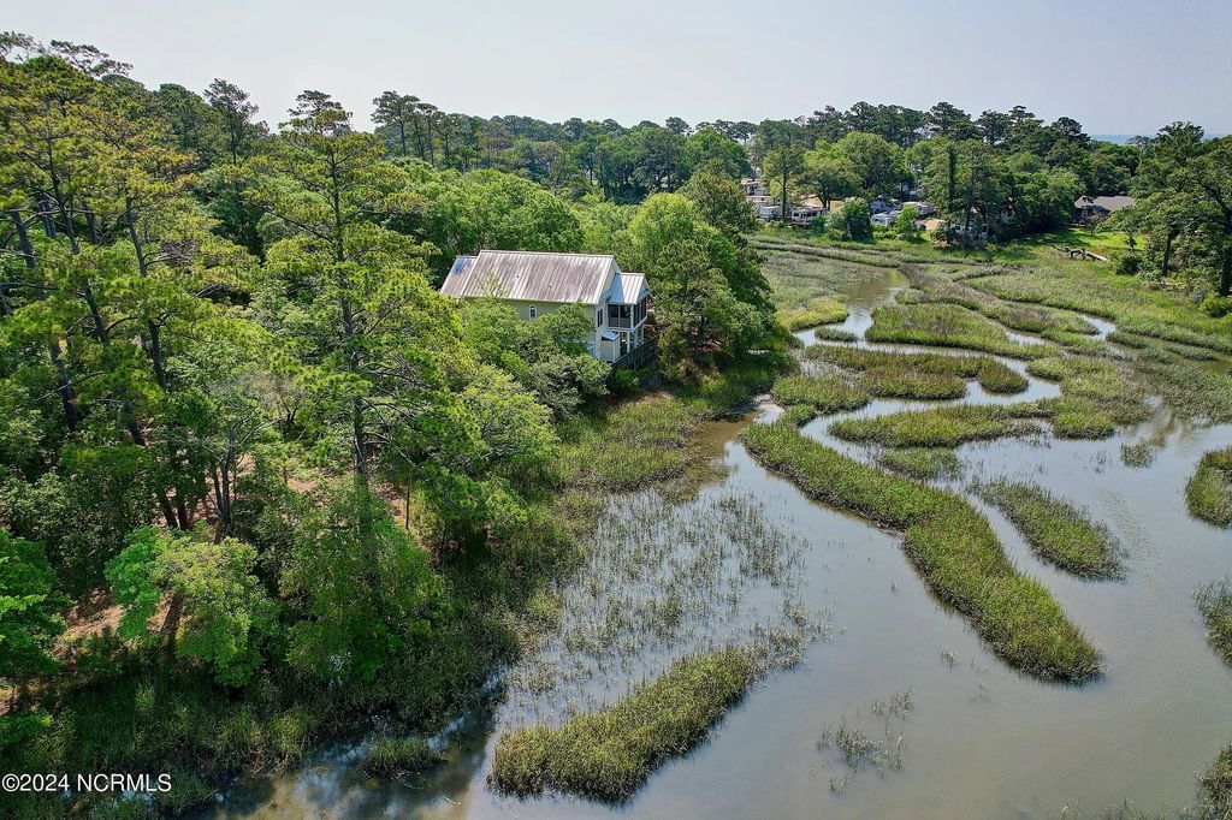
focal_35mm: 22
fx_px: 753
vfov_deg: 57.2
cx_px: 616
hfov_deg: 78.6
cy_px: 410
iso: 100
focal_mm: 8.4
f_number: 2.8
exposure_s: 1/640
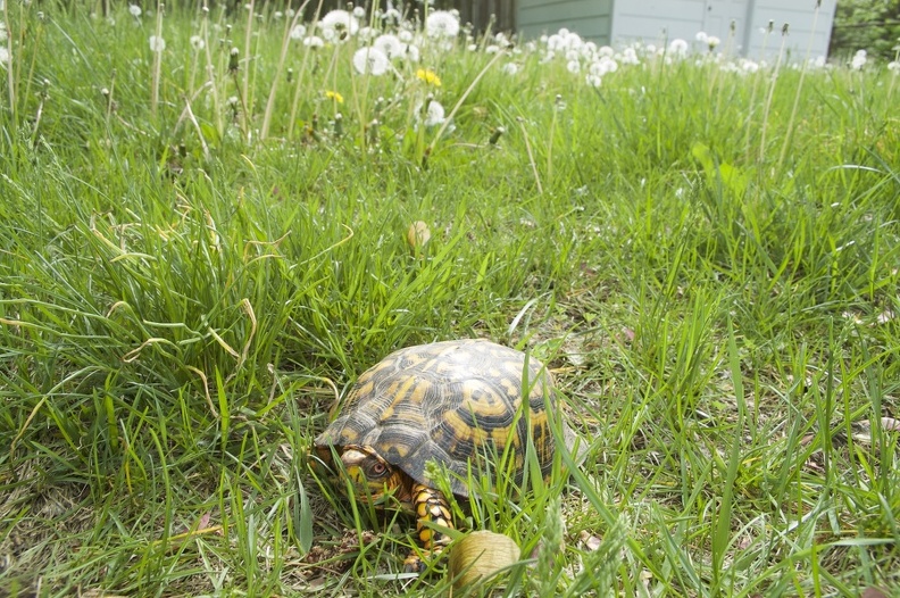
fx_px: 674
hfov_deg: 67.4
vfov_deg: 47.8
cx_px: 450
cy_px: 299
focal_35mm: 27
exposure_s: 1/80
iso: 400
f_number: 13
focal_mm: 18
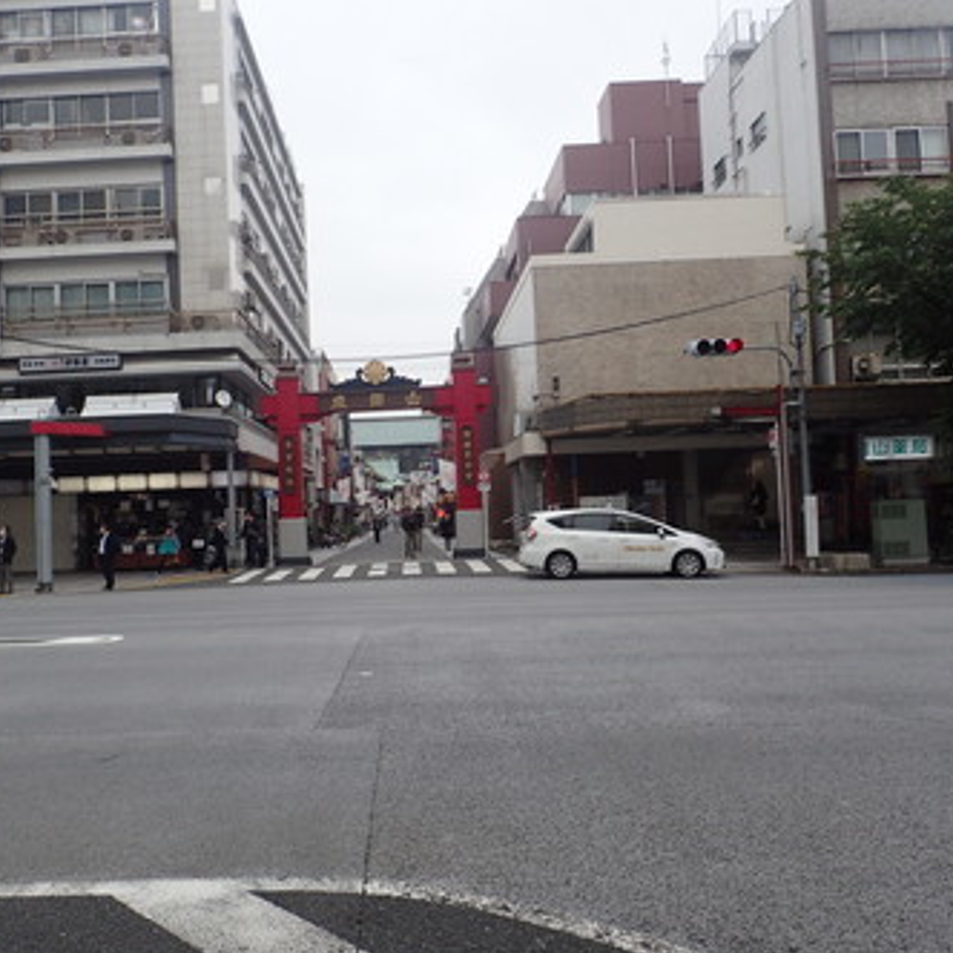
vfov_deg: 54.0
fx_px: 934
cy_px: 479
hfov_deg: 53.6
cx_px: 379
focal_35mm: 30
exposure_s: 1/125
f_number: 8
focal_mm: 4.5
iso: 200
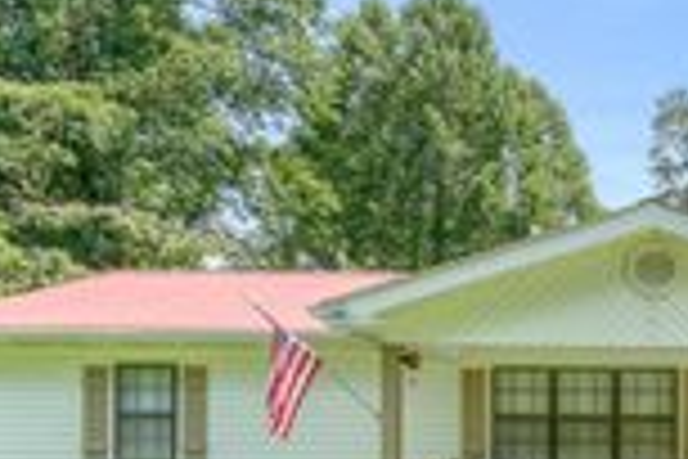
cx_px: 755
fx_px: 936
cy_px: 443
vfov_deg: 26.3
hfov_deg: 34.8
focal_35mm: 49
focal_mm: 10
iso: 100
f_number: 7.1
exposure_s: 1/25
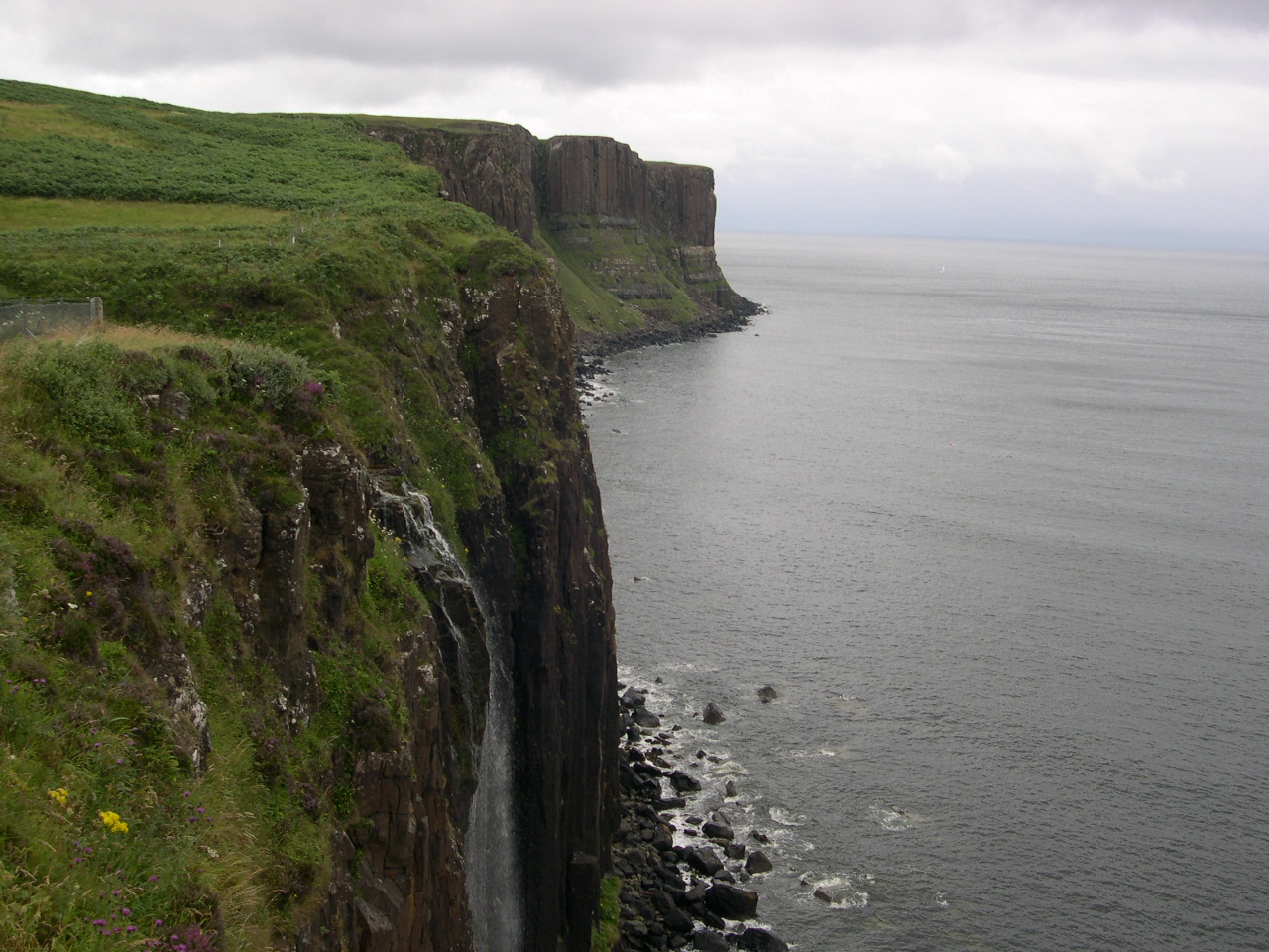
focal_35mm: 38
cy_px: 476
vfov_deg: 37.7
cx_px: 634
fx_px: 1393
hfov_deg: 49.0
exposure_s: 1/108
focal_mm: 8
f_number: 7.6
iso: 100
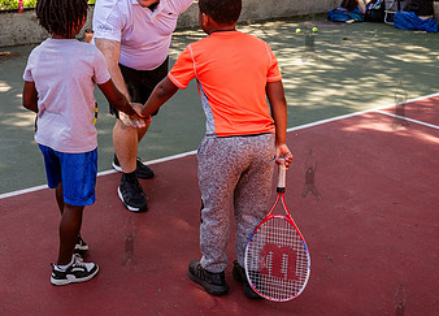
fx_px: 587
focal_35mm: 47
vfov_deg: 29.9
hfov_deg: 40.2
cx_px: 131
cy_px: 111
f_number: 3.5
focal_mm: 24
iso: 200
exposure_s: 1/320
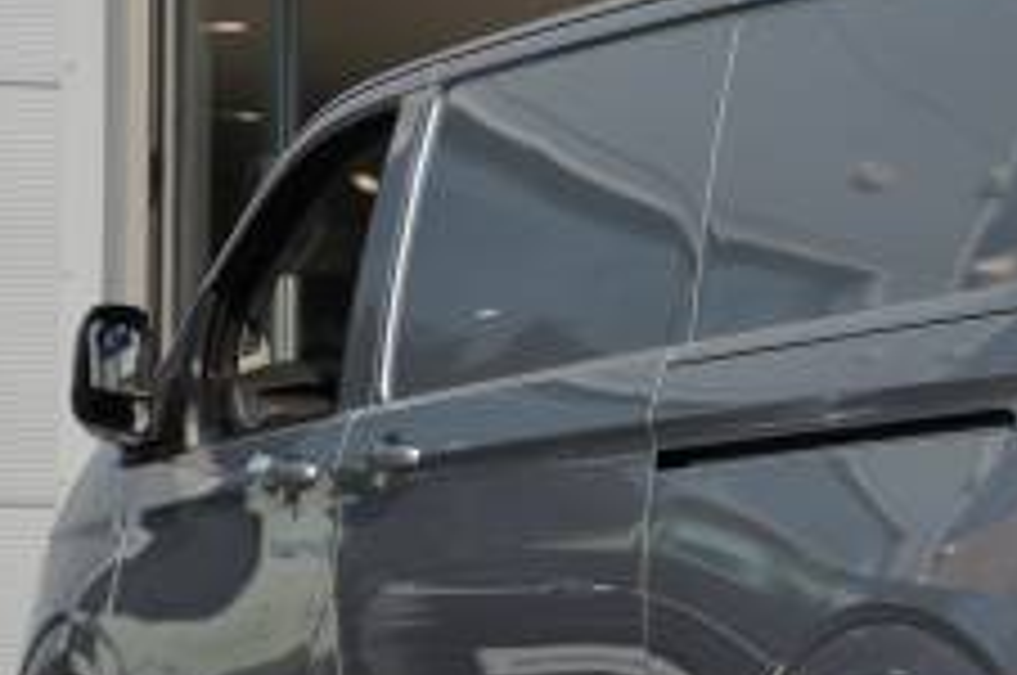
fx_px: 4441
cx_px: 1350
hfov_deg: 12.6
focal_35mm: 157
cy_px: 544
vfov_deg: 8.7
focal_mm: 55.5
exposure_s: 1/500
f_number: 4.5
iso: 100
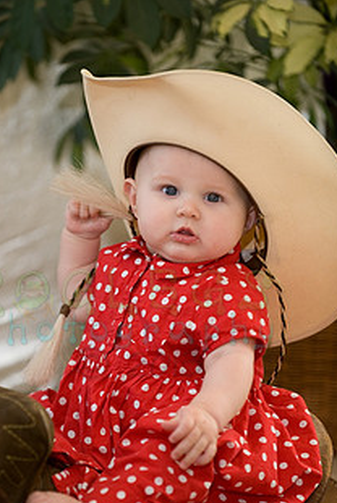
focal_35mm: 217
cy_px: 322
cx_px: 109
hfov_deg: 6.3
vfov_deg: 9.5
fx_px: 3040
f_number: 2.8
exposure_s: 1/160
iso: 200
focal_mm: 150
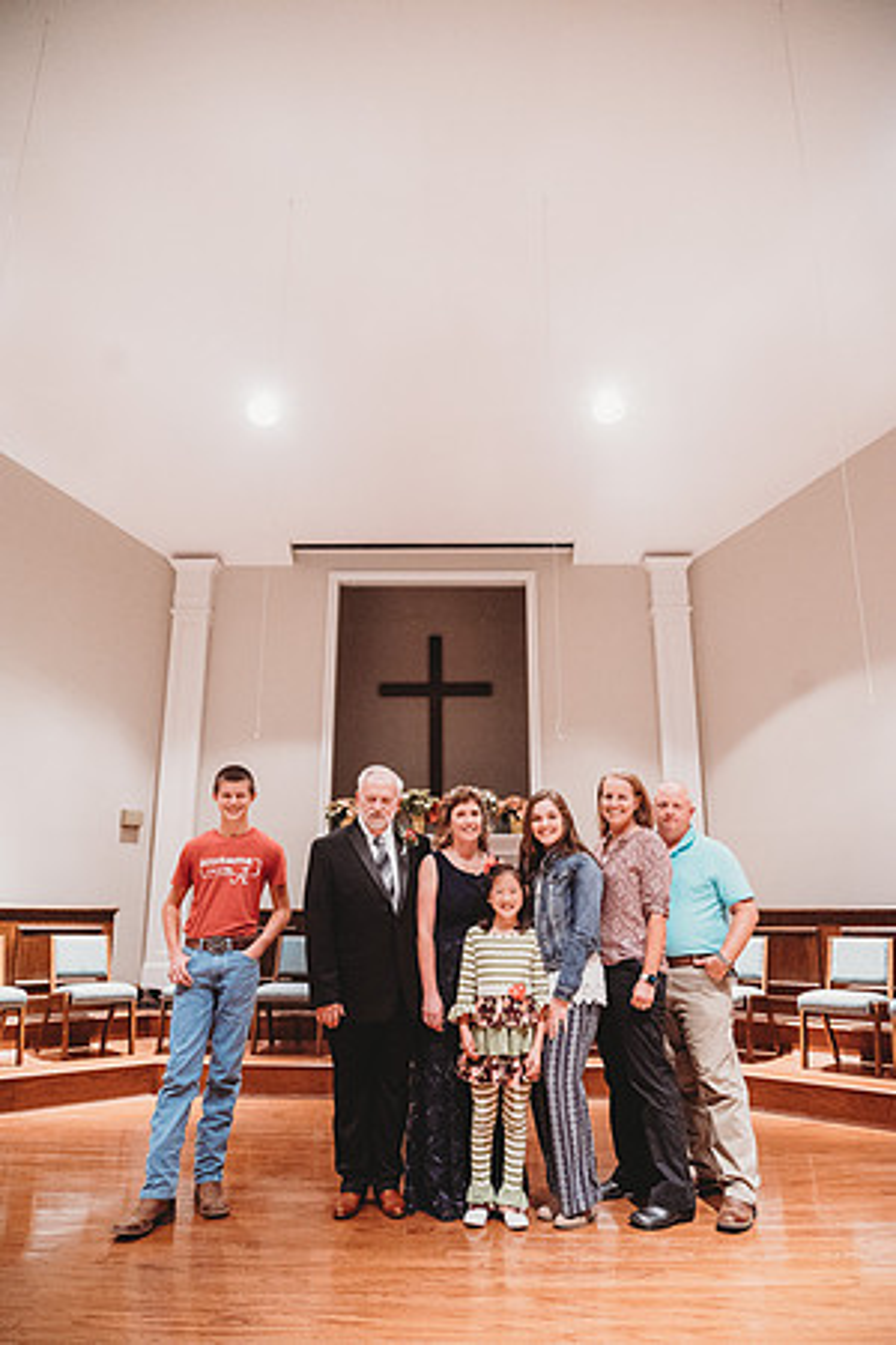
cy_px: 672
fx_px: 896
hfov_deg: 53.1
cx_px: 448
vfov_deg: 73.7
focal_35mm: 24
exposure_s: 1/200
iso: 6400
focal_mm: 24
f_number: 4
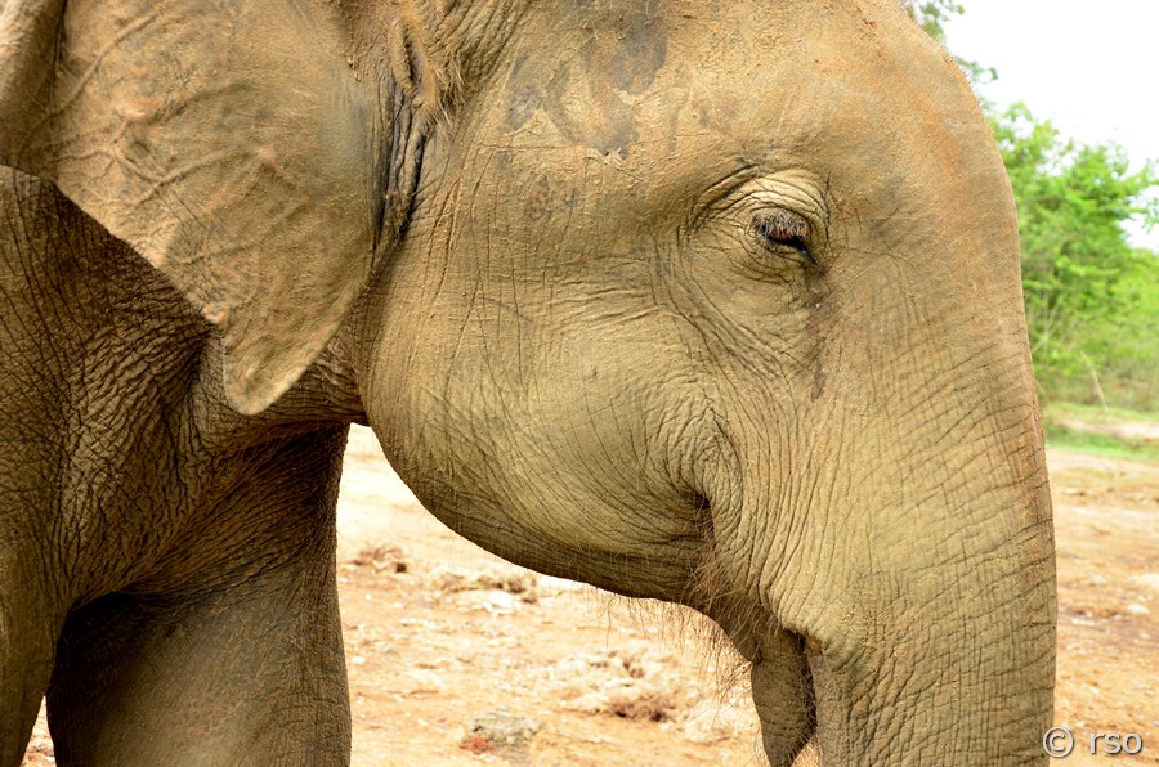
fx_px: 2024
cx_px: 580
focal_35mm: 63
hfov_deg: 32.0
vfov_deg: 21.5
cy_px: 384
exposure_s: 1/160
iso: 320
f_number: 6.3
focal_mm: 42
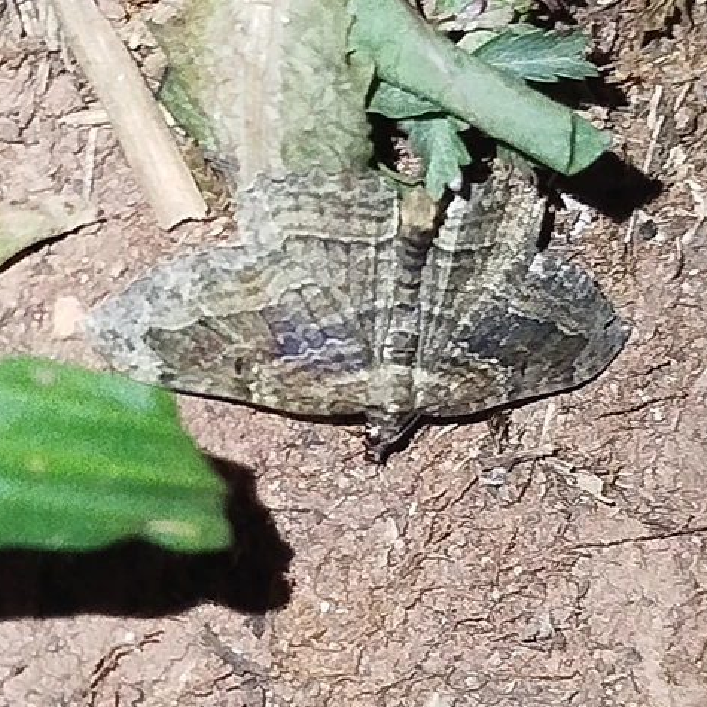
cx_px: 371
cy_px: 354
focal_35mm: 119
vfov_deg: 14.7
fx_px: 2750
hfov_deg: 14.7
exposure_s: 1/33
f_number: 1.7
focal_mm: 5.31
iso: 400
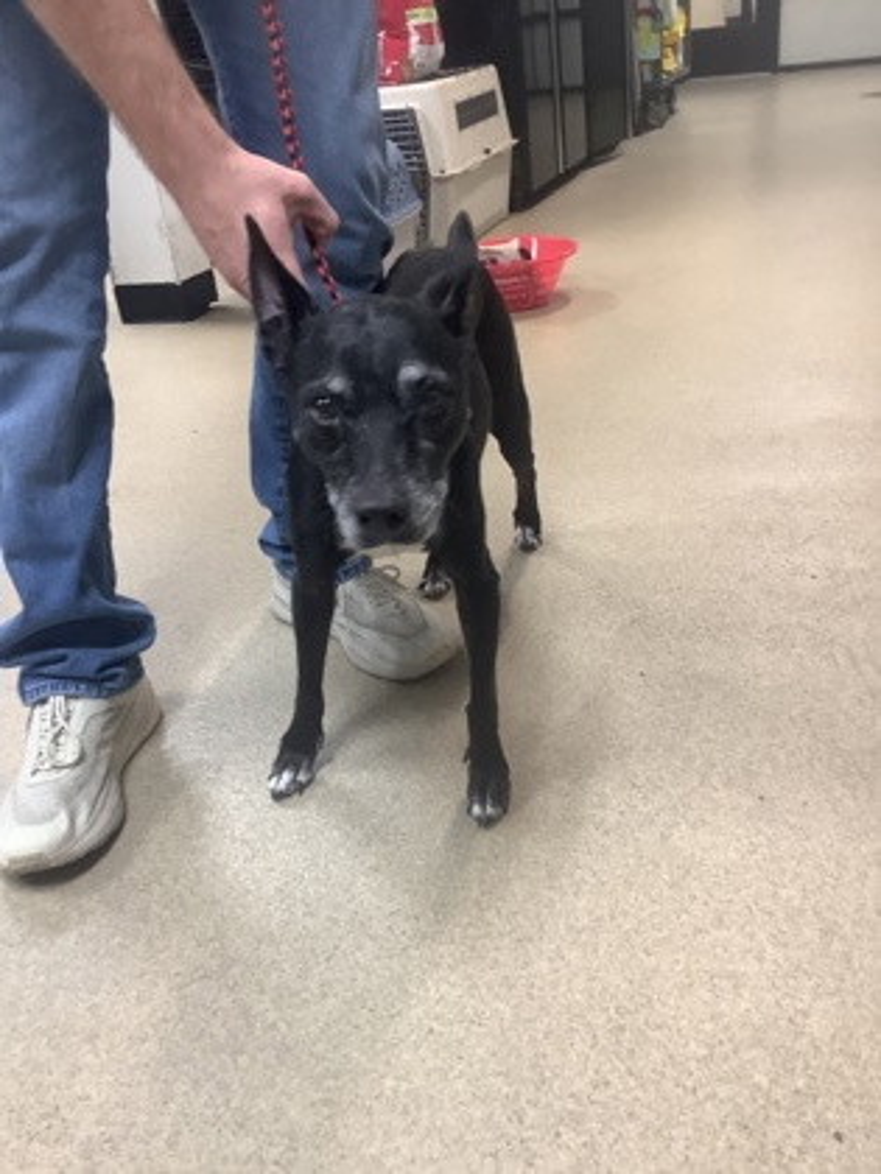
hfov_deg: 45.4
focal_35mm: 31
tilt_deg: -29.0
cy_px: 587
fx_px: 1052
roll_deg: +6.1
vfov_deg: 58.4
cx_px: 440
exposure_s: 1/60
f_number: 2.4
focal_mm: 3.3
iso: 200
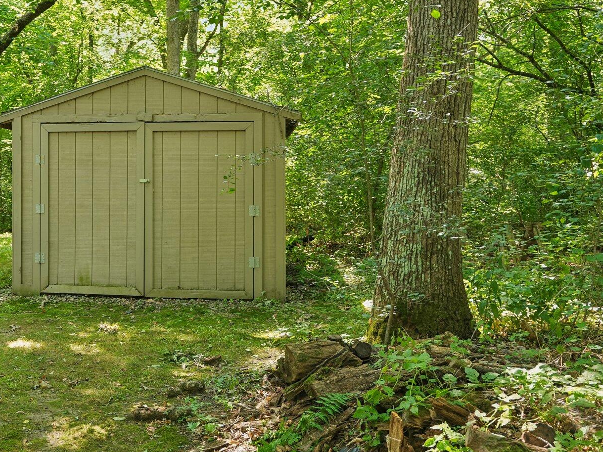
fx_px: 746
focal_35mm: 43
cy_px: 159
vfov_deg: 33.5
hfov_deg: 42.7
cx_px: 152
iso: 250
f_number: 4
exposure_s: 1/30
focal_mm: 26.5
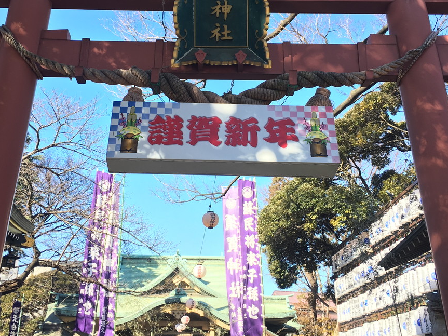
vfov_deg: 33.4
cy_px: 129
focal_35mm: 43
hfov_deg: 43.9
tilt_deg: +23.9
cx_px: 219
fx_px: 556
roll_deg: -0.4
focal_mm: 4.15
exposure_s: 1/343
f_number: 2.2
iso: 25
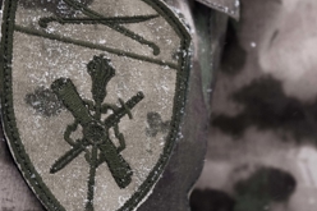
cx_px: 385
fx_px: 880
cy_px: 72
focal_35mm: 100
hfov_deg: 19.2
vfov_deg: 13.6
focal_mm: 22.3
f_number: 3.6
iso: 160
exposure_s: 1/500
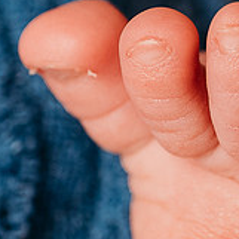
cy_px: -29
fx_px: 1351
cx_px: 267
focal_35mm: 173
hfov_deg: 10.0
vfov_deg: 10.0
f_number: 4
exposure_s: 1/160
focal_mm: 24
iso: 100
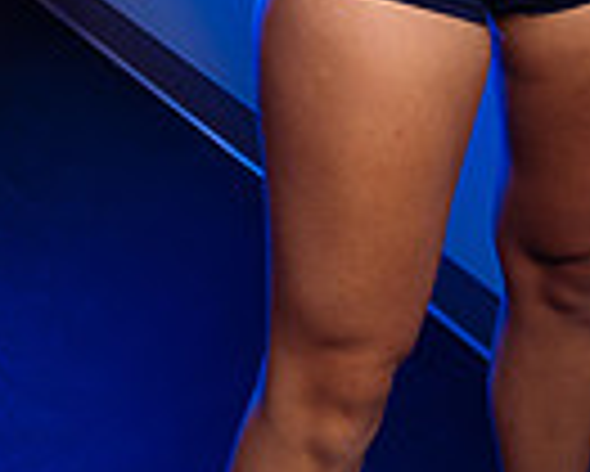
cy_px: -512
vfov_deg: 12.0
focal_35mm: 113
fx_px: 1975
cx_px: 509
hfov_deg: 16.8
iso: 400
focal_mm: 35
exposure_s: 1/250
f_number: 7.1
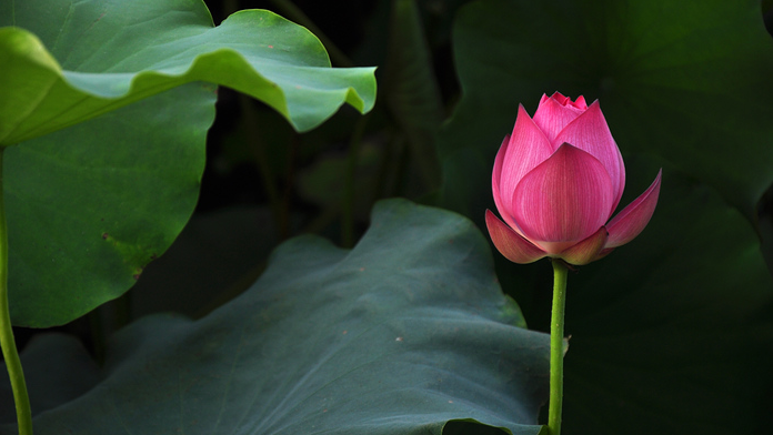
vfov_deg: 7.3
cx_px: 385
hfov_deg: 13.0
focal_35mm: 166
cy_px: 247
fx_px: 3394
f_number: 5.6
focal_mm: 105
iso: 200
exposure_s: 1/80
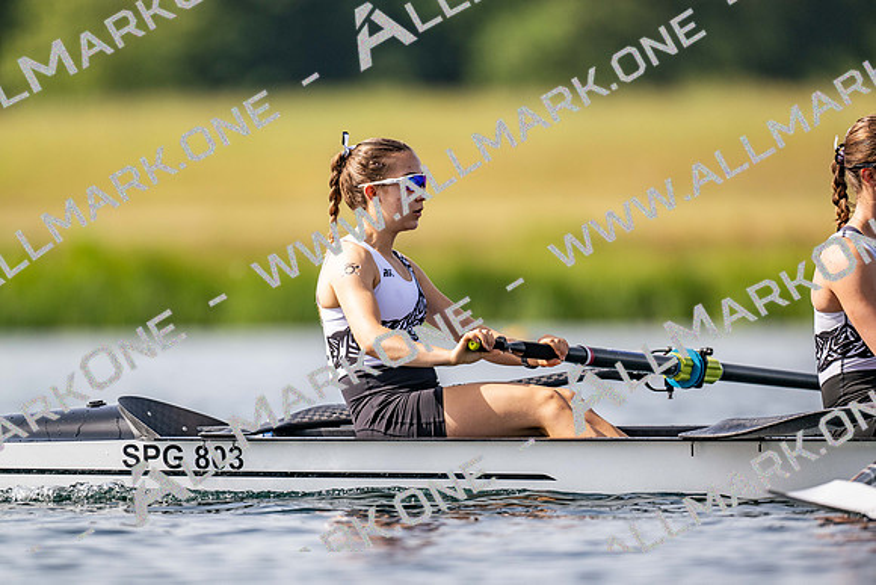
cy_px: 292
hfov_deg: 3.4
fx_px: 14603
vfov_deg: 2.3
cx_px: 438
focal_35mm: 600
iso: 200
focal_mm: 600
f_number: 4
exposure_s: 1/2500
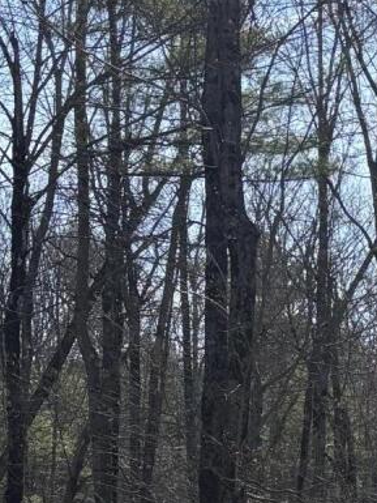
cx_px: 622
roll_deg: +0.0
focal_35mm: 135
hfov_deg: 10.5
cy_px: 738
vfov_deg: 13.8
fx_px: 1959
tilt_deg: -2.5
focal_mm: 5.96
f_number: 1.6
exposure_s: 1/2451
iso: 50
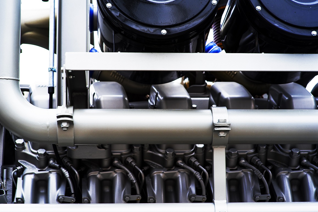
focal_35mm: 88
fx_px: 778
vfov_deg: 15.5
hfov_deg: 23.1
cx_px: 156
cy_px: 108
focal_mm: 85
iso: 125
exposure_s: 1/320
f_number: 5.6
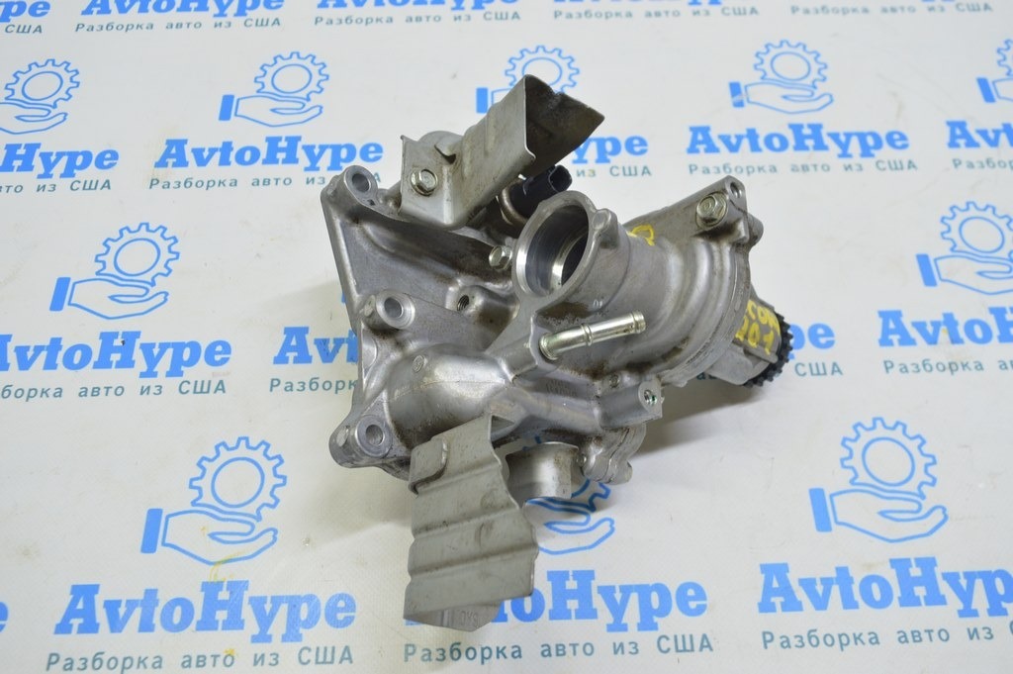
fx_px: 886
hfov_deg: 59.5
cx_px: 506
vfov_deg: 41.6
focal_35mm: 32
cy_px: 337
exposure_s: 1/20
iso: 400
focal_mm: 21
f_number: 5.6
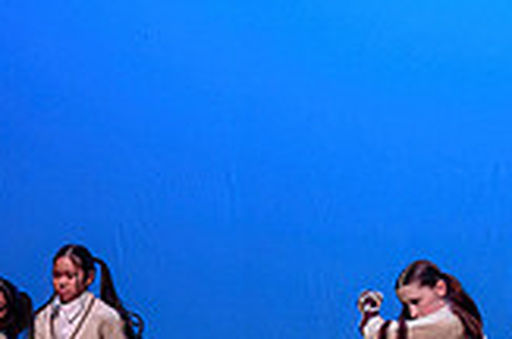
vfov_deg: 4.7
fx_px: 4145
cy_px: 326
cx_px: 491
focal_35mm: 292
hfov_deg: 7.0
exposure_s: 1/400
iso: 1250
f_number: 2.8
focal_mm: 70
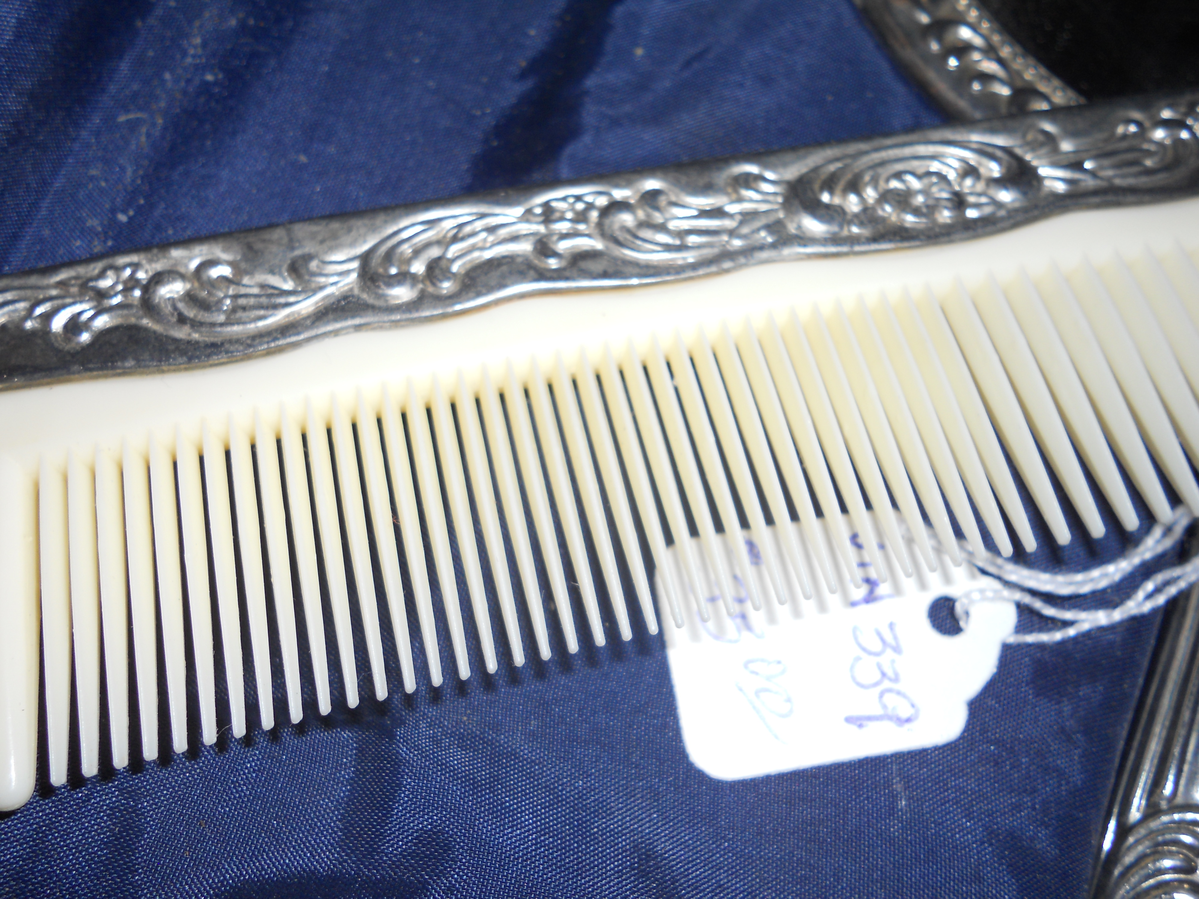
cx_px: 600
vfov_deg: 44.2
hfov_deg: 56.8
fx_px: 1108
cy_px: 450
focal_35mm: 32
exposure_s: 1/25
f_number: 8.8
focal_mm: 5.8
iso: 80
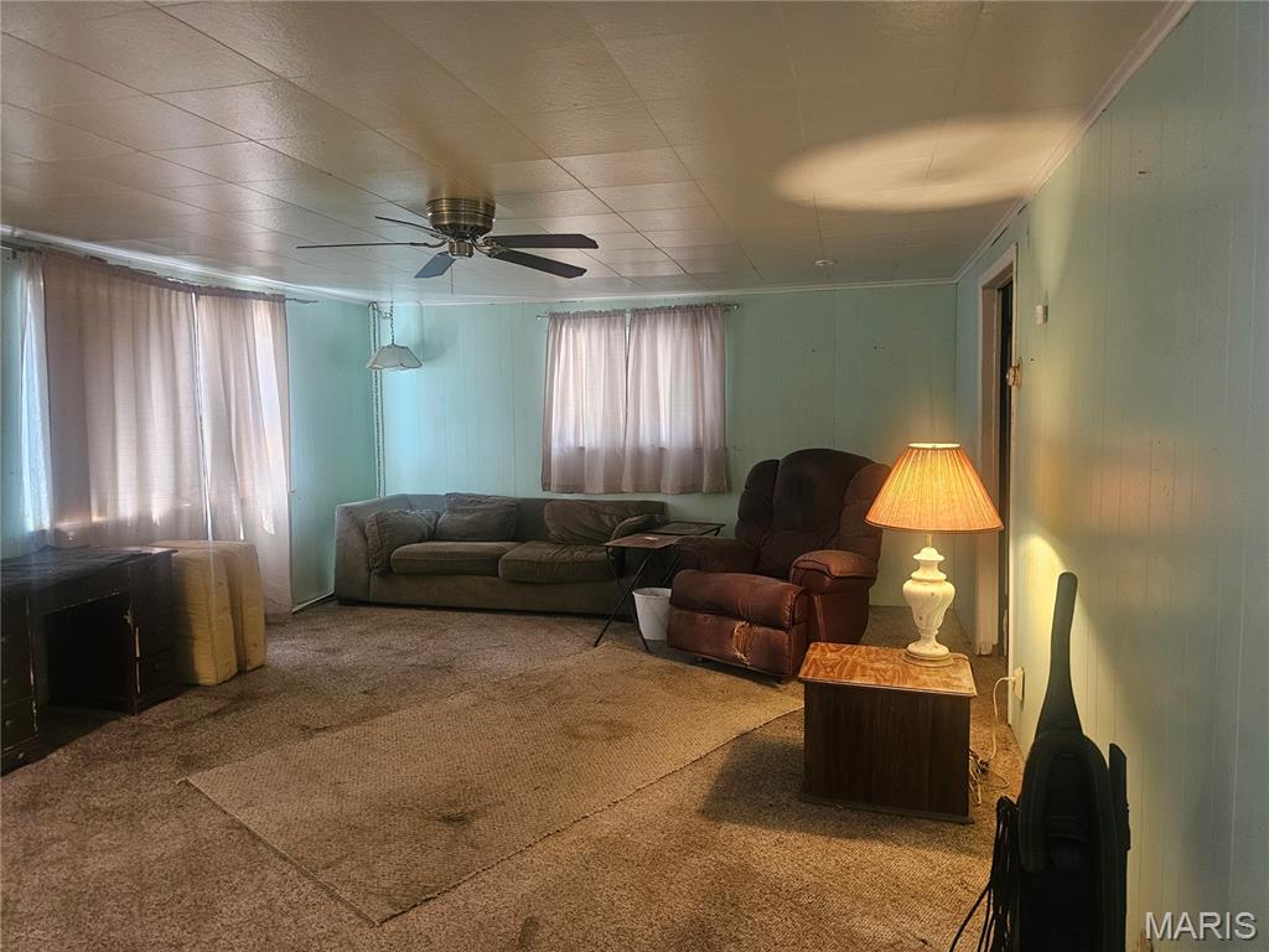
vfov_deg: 58.9
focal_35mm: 23
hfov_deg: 73.9
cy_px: 476
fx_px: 843
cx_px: 634
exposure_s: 1/40
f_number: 1.7
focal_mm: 6.3
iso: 640
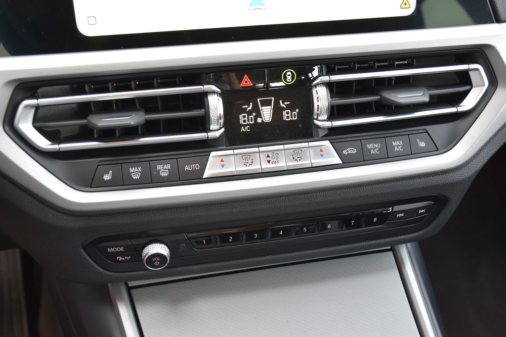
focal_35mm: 40
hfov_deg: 47.9
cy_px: 168
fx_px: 569
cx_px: 253
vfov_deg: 33.0
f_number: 4
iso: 500
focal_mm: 27
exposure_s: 1/60
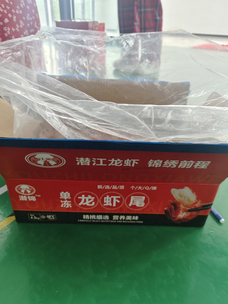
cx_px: 114
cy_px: 152
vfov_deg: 73.9
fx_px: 202
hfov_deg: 58.9
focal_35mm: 23
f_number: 1.88
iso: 1025
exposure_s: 1/50
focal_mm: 5.56
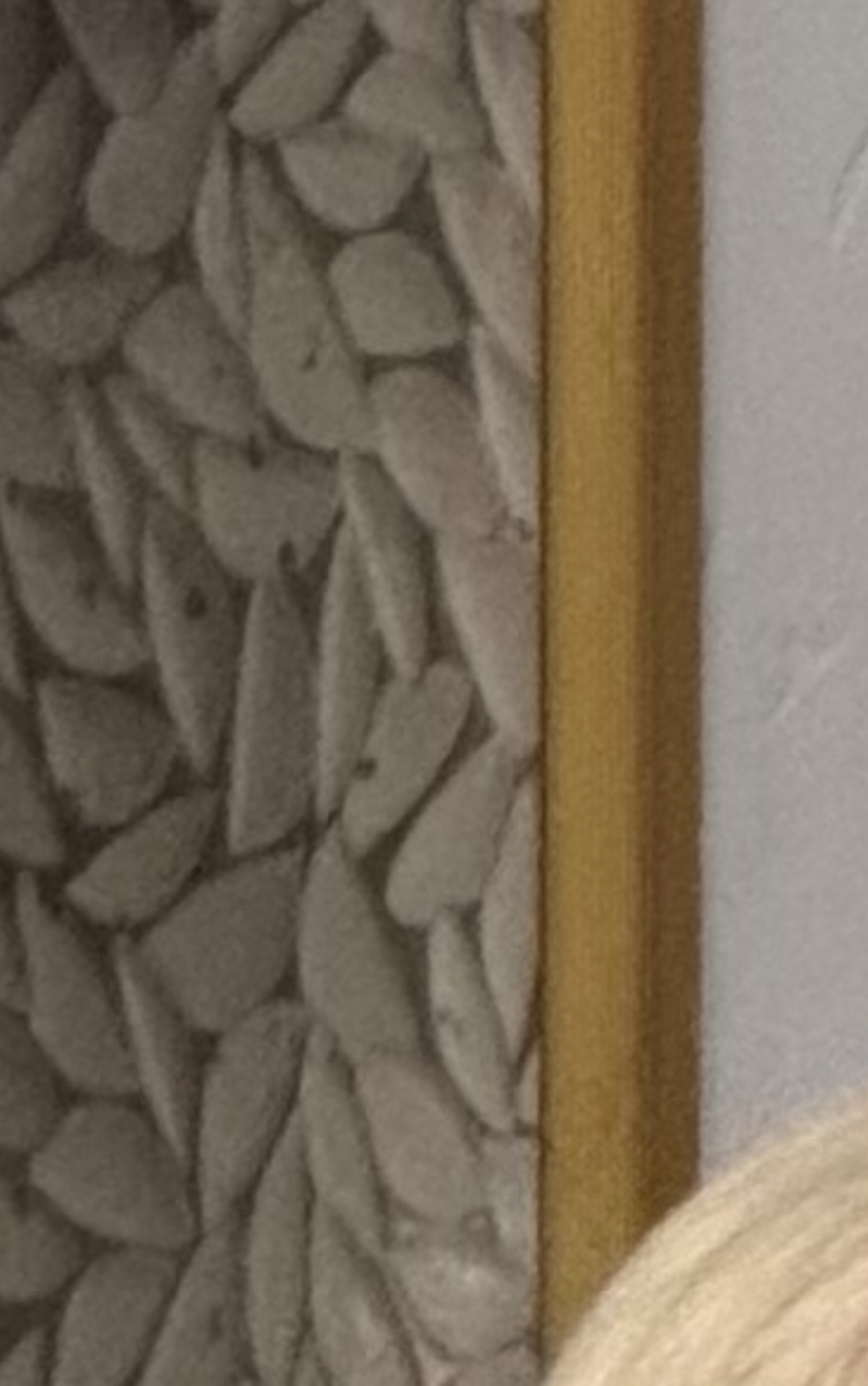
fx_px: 33229
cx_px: 1717
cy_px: 3117
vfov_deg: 2.4
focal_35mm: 879
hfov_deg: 1.5
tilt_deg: -2.1
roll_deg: -0.5
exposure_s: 1/50
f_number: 2.8
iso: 640
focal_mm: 15.66
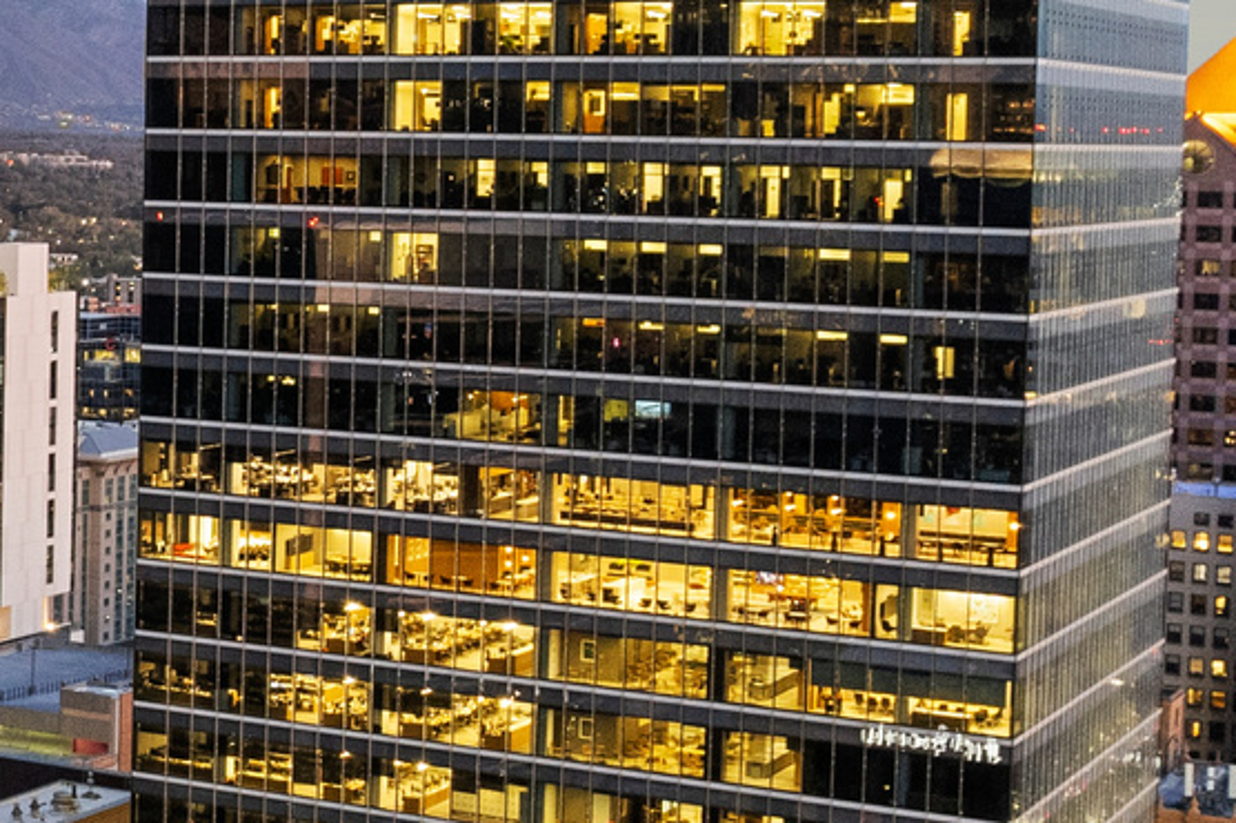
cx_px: -671
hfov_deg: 20.9
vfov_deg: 16.8
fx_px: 2779
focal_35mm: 81
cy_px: 609
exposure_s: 1/13
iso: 530
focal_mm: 8.4
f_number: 2.8
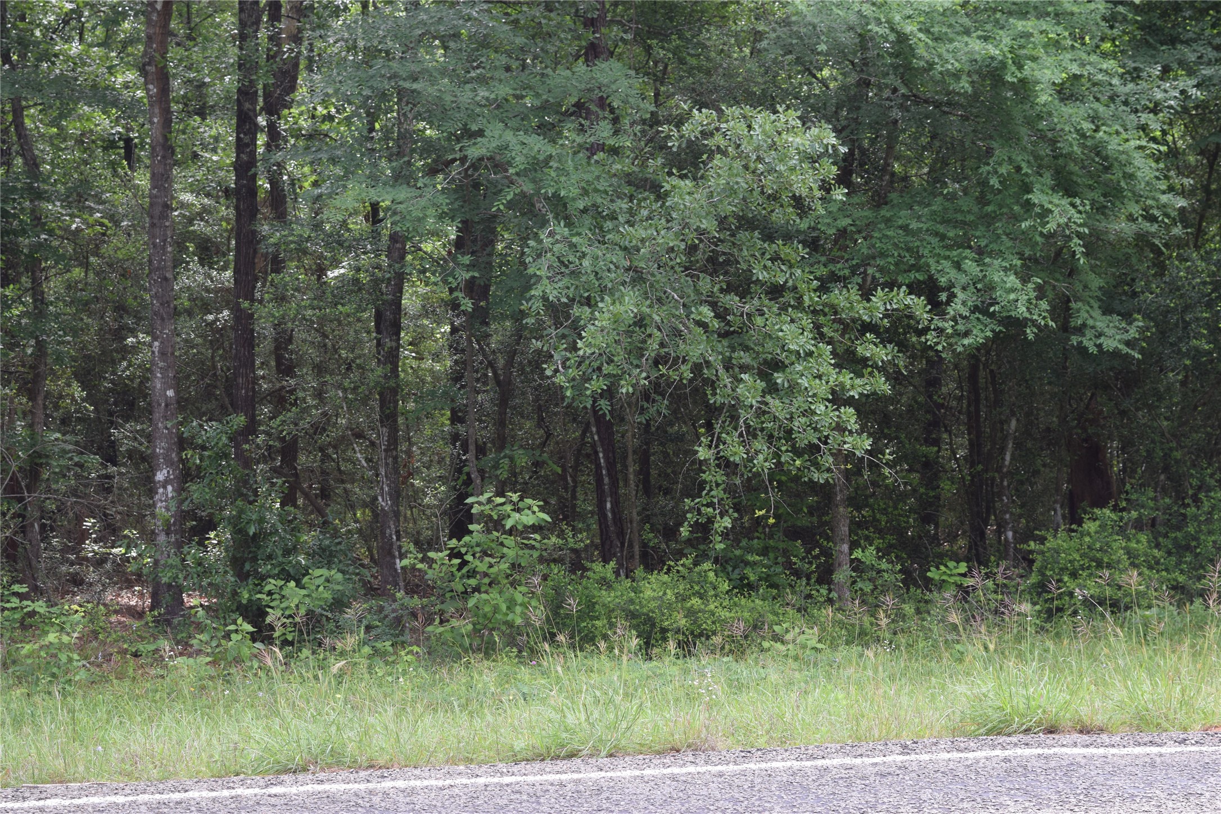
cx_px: 610
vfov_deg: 18.9
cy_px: 407
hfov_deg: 28.1
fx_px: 2442
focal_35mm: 72
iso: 400
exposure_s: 1/250
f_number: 8
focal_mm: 48
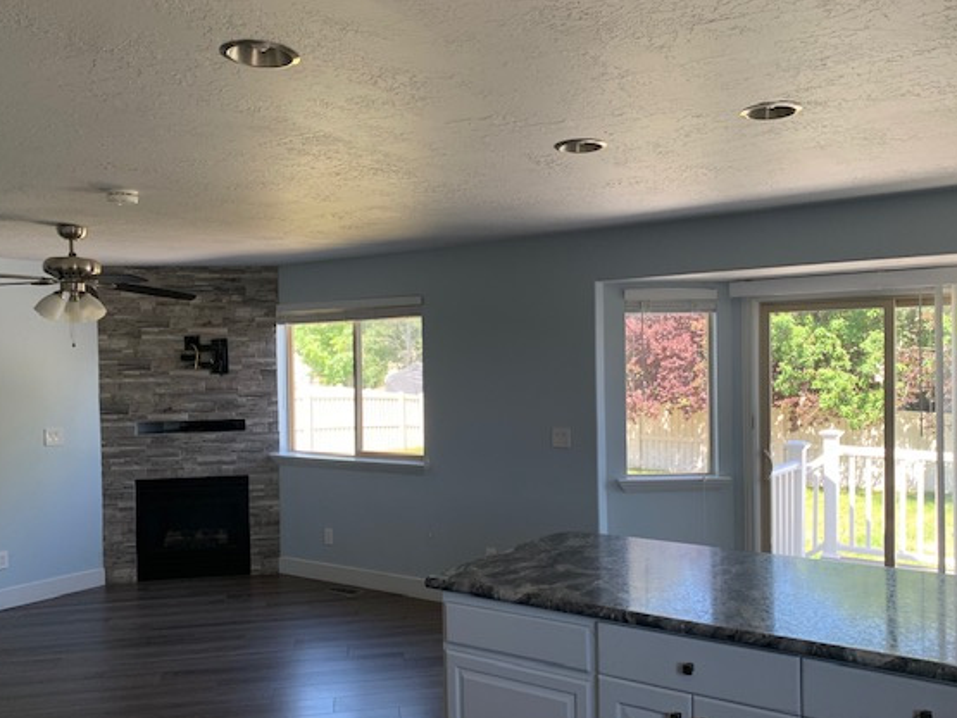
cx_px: 526
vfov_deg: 46.7
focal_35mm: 30
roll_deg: +0.4
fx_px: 829
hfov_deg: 59.9
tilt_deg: -3.5
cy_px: 385
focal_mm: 4.25
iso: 40
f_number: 1.8
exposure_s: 1/121
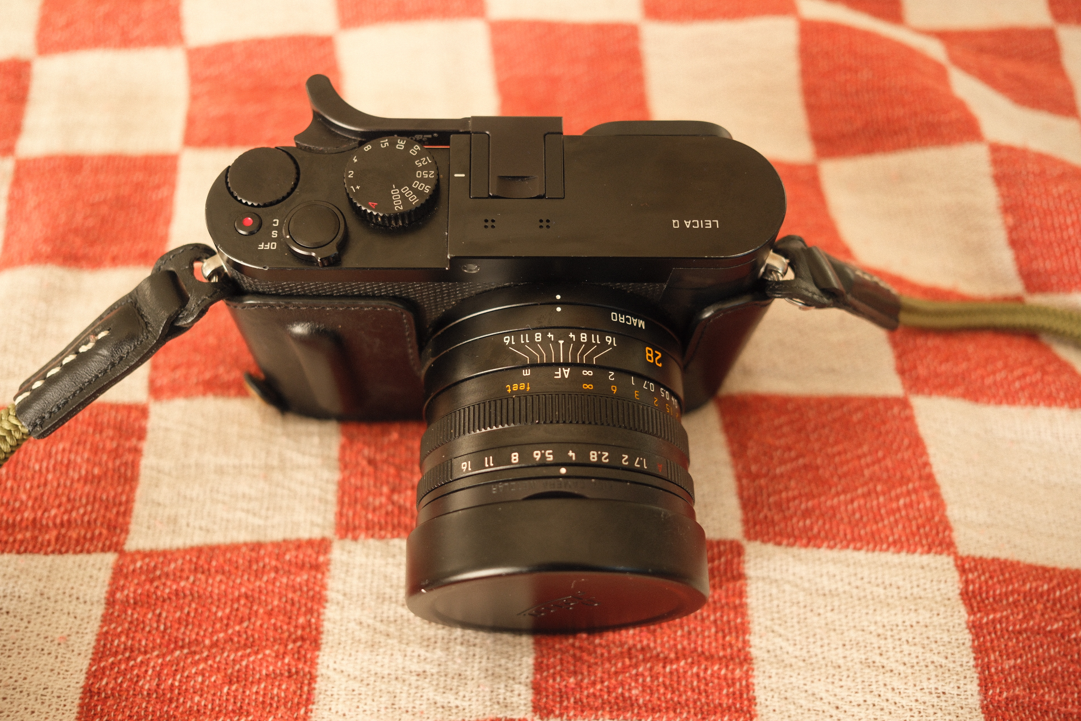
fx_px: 1051
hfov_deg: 54.4
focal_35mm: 35
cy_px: 360
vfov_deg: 37.9
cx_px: 540
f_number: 2.8
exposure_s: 1/52
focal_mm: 23
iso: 250
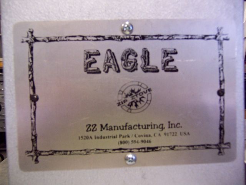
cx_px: 123
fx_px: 235
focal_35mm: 33
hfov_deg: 55.4
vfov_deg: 42.9
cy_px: 92
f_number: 2.8
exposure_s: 1/30
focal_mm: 5.5
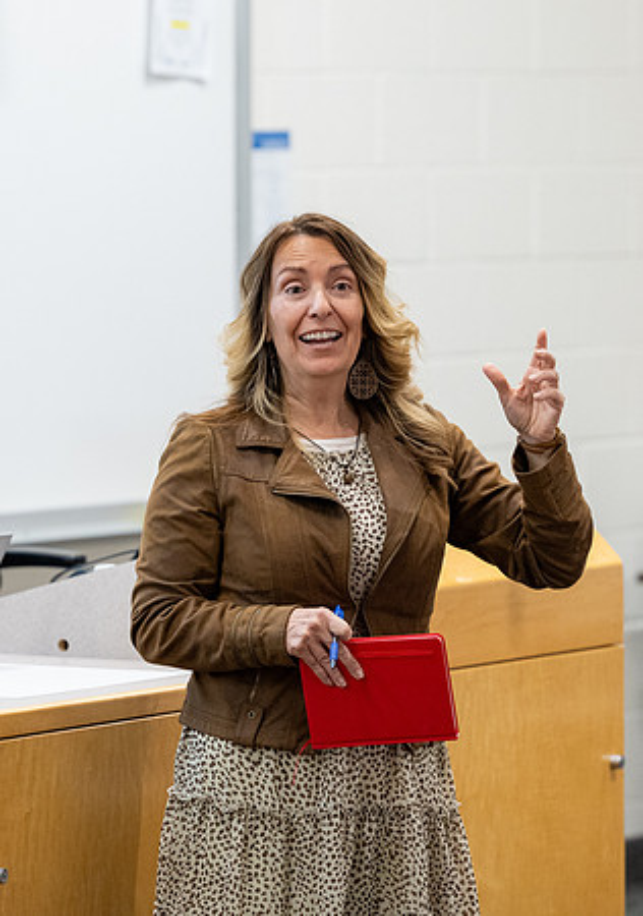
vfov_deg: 8.0
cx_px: 417
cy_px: 337
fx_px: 6521
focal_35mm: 252
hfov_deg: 5.6
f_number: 3.2
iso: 1250
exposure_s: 1/200
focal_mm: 135
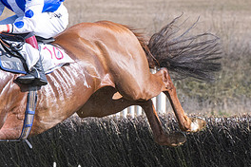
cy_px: 119
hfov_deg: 6.2
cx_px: 35
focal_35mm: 332
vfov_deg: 4.1
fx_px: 2315
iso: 200
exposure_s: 1/1600
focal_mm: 94
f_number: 4
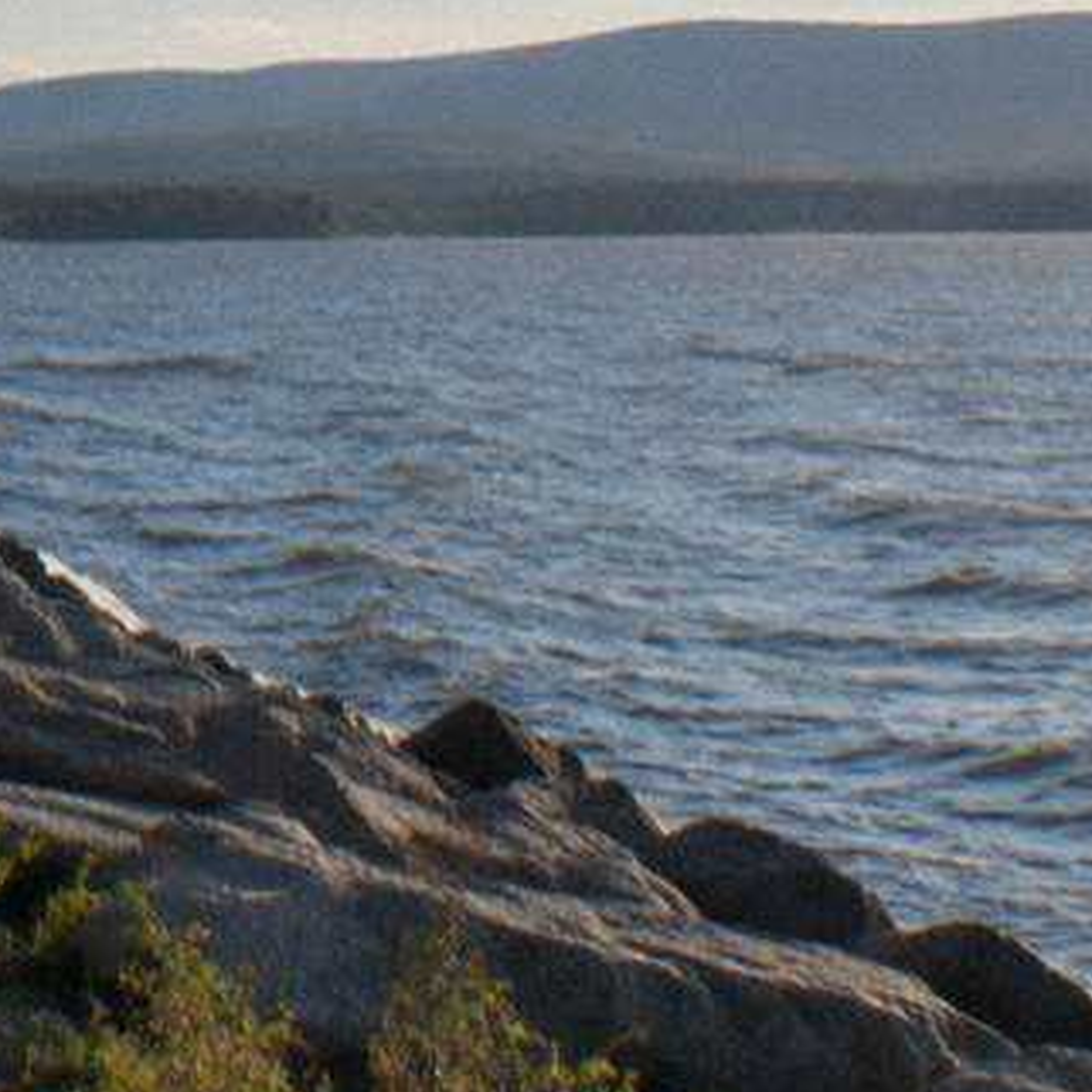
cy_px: 466
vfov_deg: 17.7
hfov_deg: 17.7
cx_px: 320
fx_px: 3498
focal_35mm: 98
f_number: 8
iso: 320
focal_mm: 37
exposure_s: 1/250
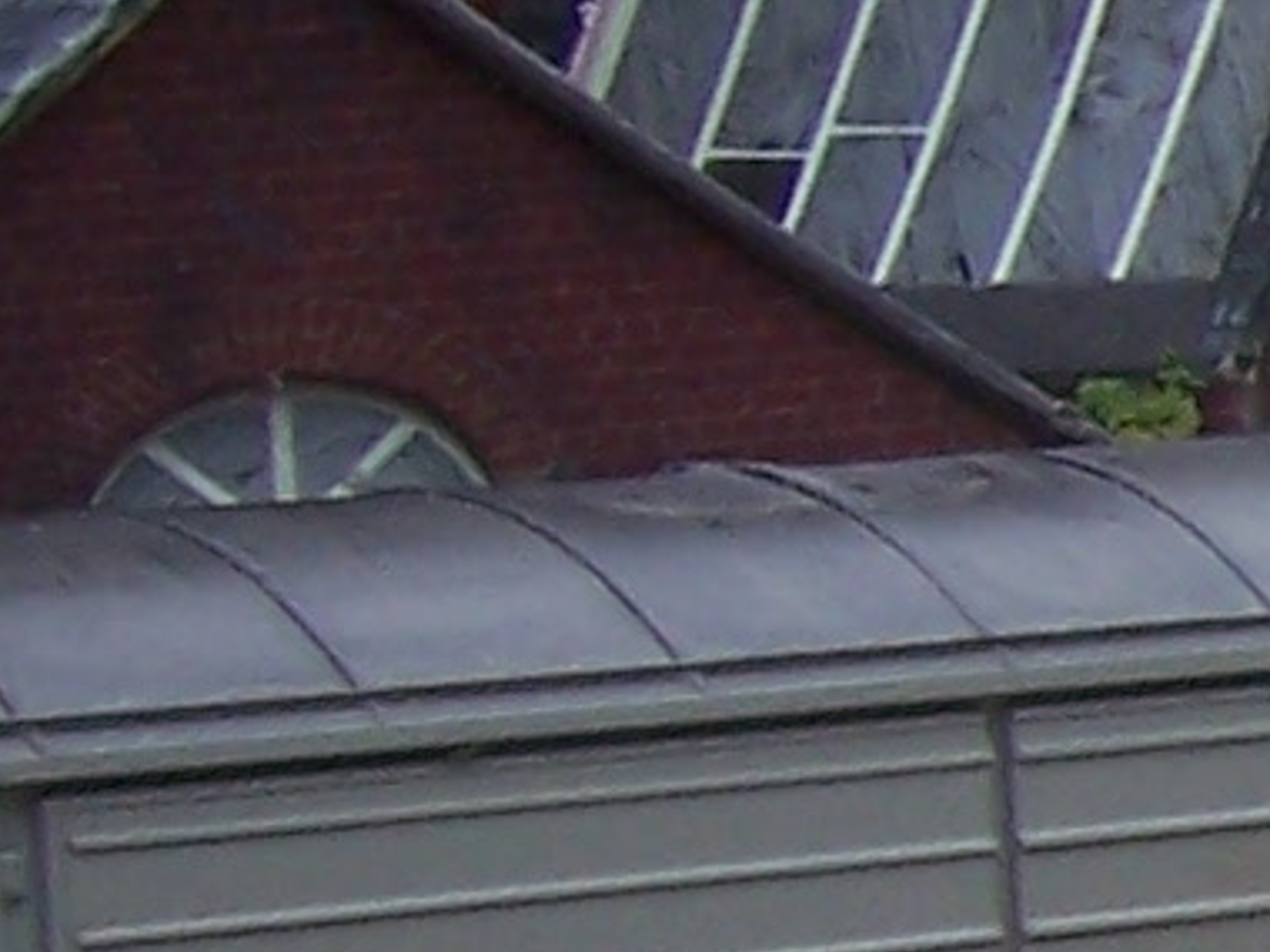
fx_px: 8402
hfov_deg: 7.4
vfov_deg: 6.5
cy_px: 1082
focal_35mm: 229
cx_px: 4141
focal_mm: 5.6
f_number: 5.6
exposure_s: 1/180
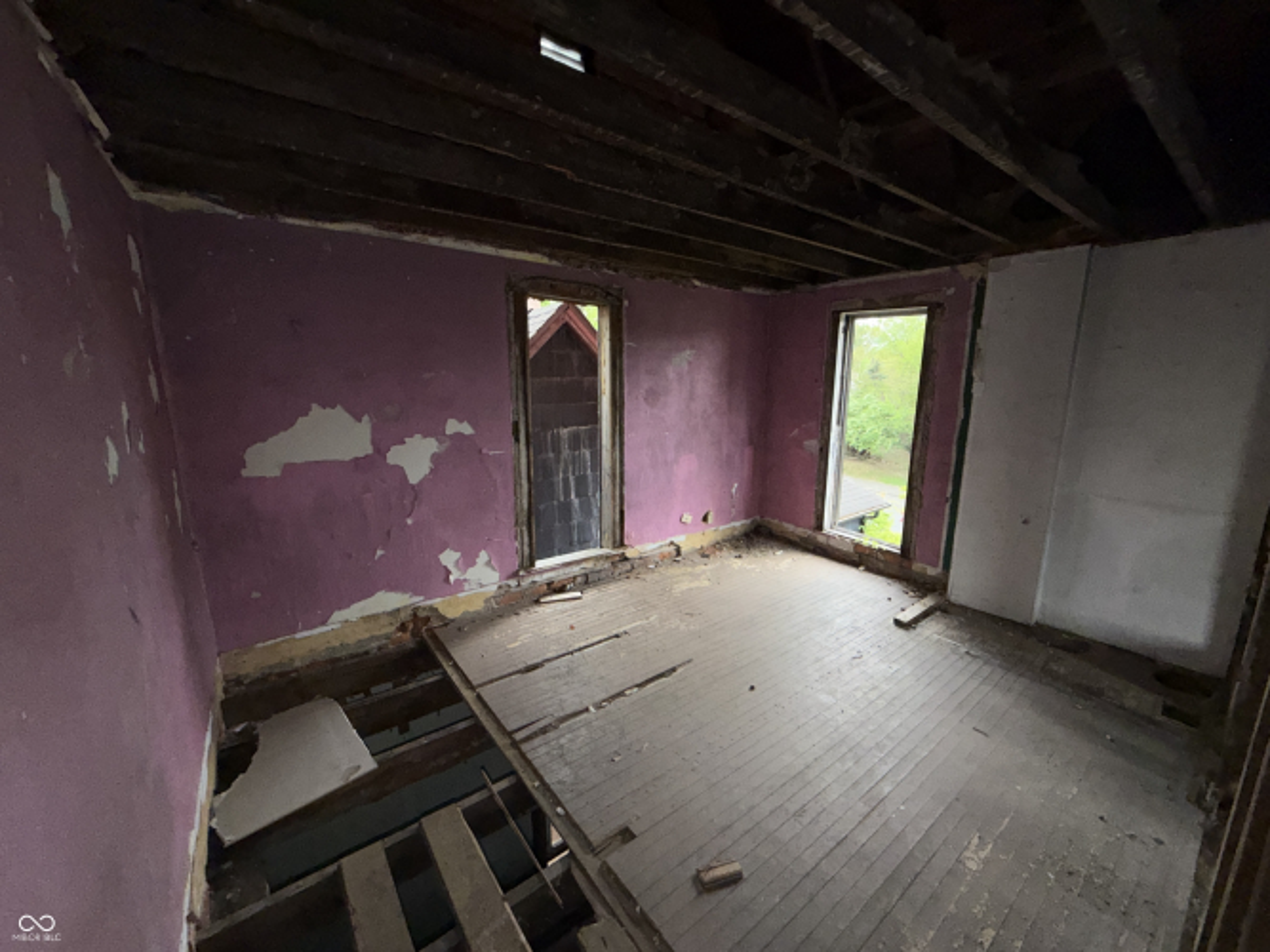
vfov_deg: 85.7
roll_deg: +0.3
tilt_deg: -10.6
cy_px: 476
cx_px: 635
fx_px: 514
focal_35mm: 14
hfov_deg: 102.1
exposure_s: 1/60
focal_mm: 2.22
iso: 100
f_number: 2.2
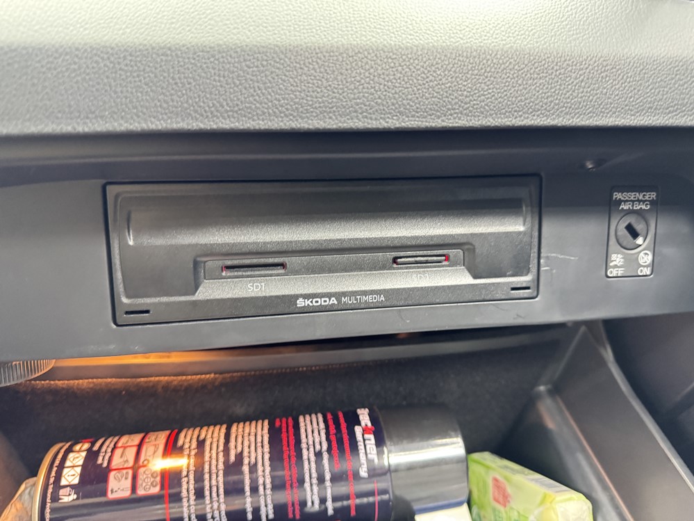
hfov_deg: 71.6
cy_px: 260
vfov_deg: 56.8
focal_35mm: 24
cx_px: 347
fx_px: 481
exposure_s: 1/25
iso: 800
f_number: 1.78
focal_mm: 6.76
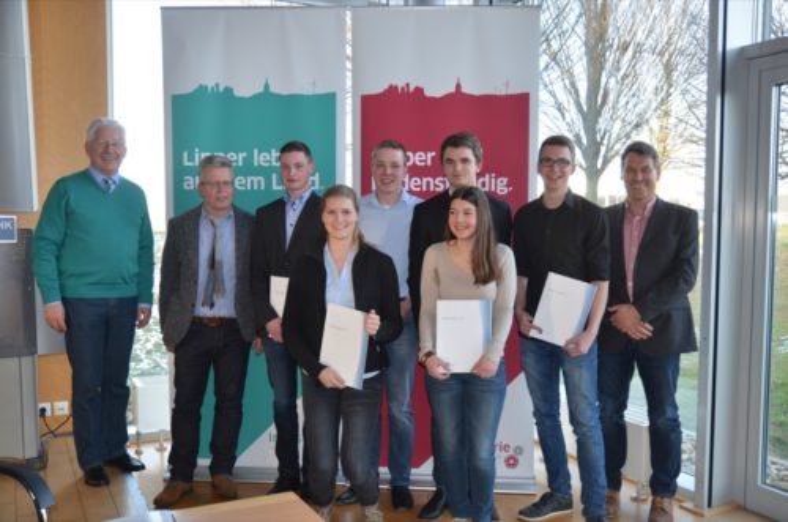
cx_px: 394
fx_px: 721
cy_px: 261
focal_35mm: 33
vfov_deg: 39.8
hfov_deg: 57.3
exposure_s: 1/125
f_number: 2.8
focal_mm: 22
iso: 400
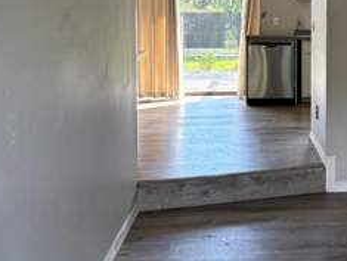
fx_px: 532
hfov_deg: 34.2
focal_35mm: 53
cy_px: 46
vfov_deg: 27.0
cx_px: 310
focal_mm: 5.96
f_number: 1.6
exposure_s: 1/229
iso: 125
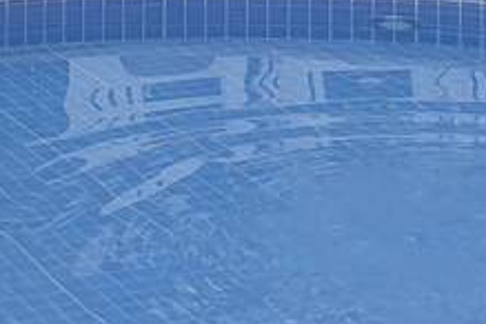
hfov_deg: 11.1
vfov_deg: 6.9
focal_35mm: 178
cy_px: -641
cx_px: -217
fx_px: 2403
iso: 50
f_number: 2.4
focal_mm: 4.32
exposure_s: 1/1348
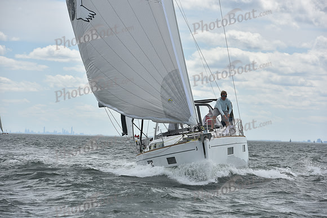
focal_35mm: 185
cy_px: 109
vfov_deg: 7.4
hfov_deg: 11.1
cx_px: 164
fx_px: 1681
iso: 320
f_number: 9
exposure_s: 1/1250
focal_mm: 185
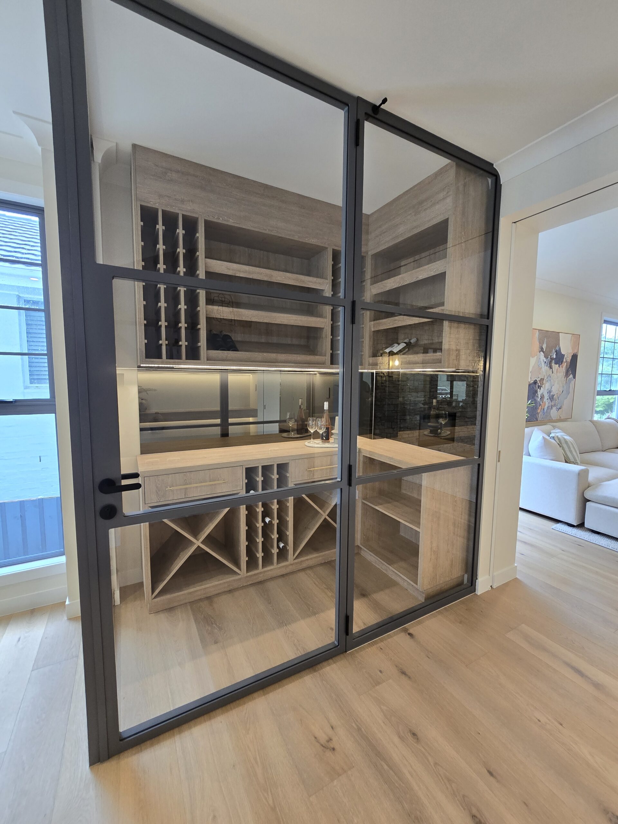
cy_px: 412
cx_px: 309
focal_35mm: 13
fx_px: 309
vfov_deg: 106.2
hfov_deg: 89.9
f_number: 2.2
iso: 125
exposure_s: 1/50
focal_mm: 2.2
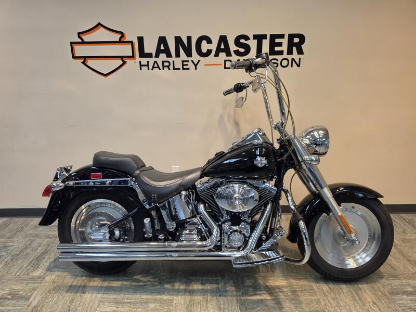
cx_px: 208
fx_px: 276
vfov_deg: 58.9
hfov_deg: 73.9
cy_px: 156
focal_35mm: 23
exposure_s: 1/120
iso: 80
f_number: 1.4
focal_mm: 6.5
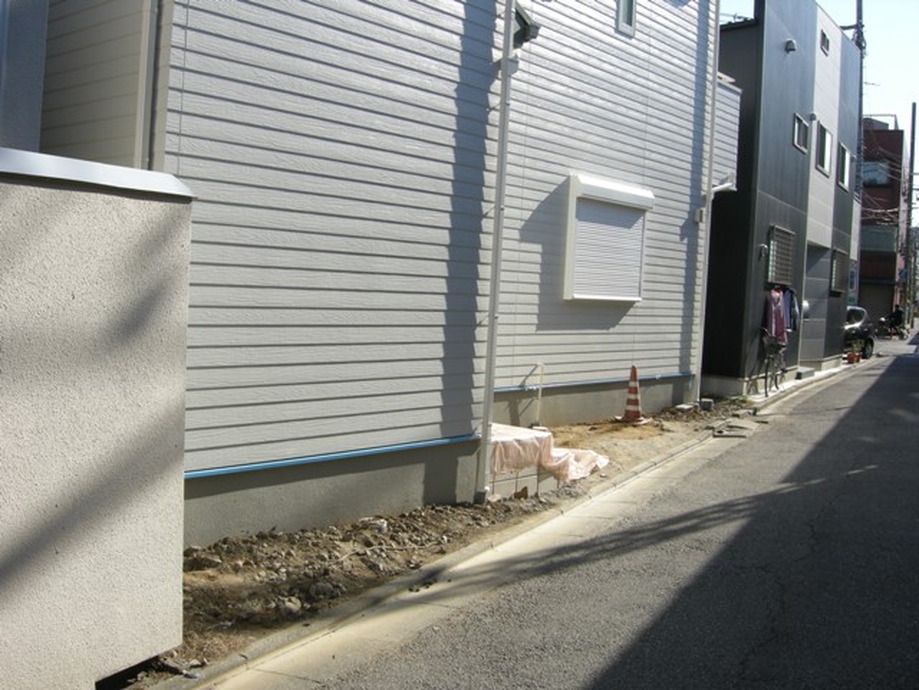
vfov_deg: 39.7
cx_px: 460
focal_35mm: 36
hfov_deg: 51.4
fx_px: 956
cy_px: 345
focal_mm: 7.5
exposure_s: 1/238
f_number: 4.8
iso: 64
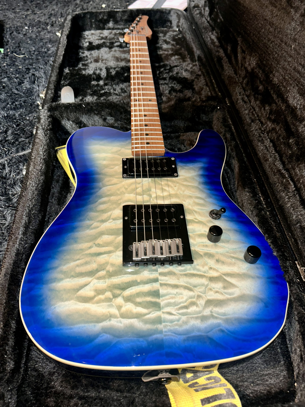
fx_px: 305
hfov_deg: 53.1
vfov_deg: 67.3
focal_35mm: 26
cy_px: 204
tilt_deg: -47.5
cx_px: 152
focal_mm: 5.7
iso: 40
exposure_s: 1/6
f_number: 1.5
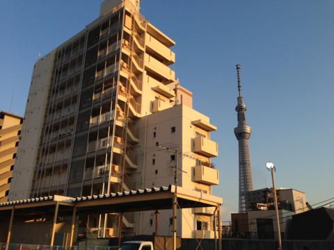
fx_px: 318
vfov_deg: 42.9
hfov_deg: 55.4
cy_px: 125
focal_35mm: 33
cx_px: 167
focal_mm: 4.13
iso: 50
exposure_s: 1/903
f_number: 2.4
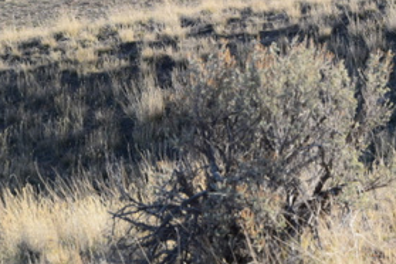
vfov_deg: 5.5
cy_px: -29
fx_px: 2728
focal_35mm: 248
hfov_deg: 8.2
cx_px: 436
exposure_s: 1/200
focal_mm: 72
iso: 400
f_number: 10
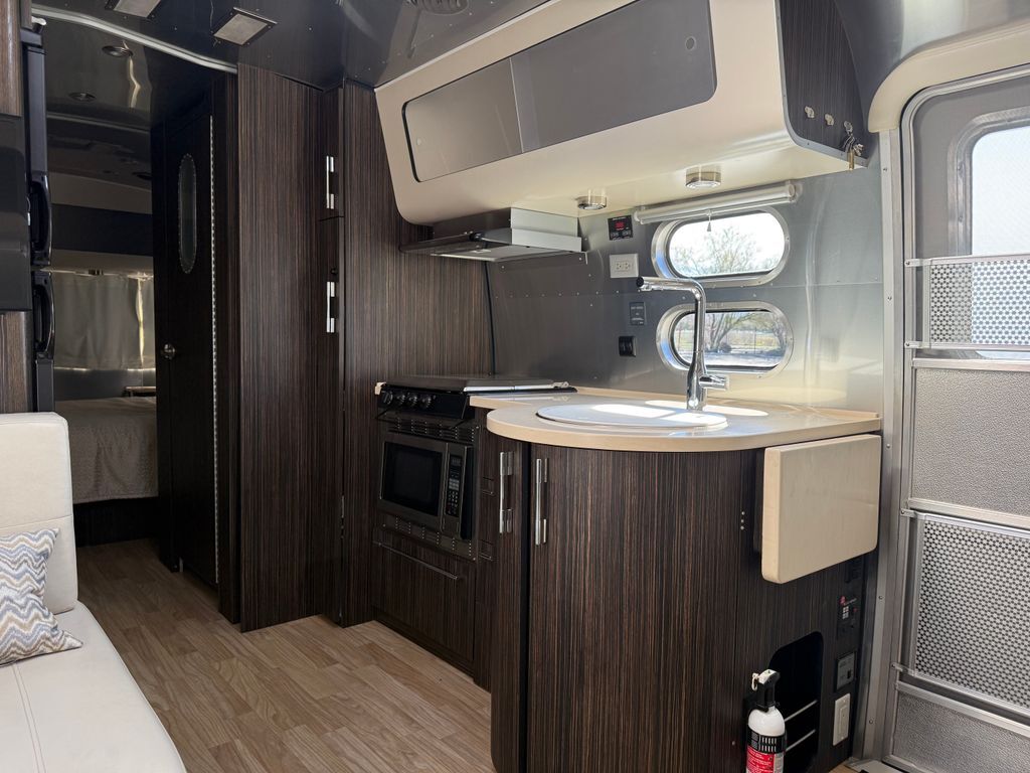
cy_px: 386
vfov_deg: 56.8
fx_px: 714
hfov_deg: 71.6
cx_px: 515
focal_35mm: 24
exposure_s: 1/121
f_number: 1.78
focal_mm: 6.76
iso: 125
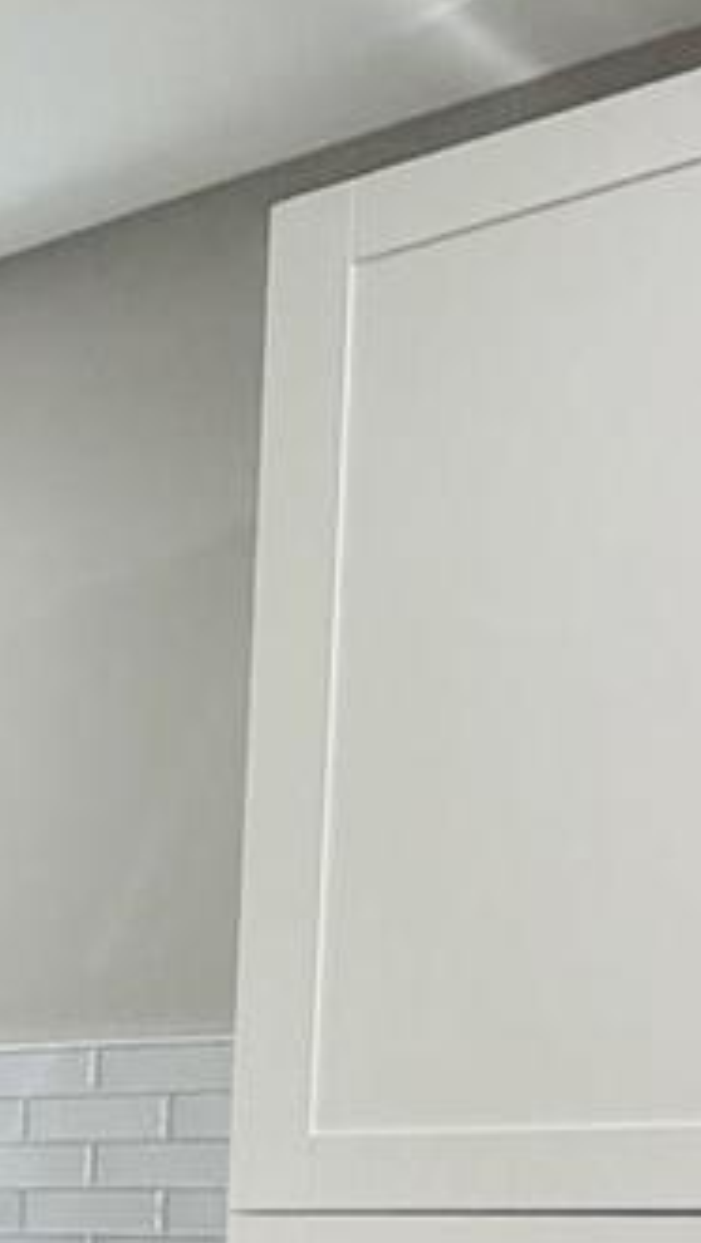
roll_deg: +0.3
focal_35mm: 71
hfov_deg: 12.1
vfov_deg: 27.0
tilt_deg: -5.3
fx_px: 2343
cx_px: -1157
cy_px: 1401
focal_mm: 2.22
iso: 250
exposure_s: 1/120
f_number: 2.2
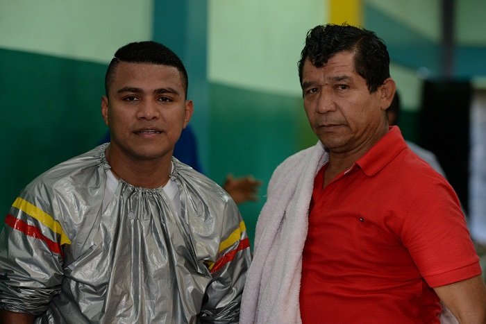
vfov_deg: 13.7
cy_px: 162
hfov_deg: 20.4
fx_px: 1350
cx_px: 243
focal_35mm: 100
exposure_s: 1/200
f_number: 3.2
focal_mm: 100
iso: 2500
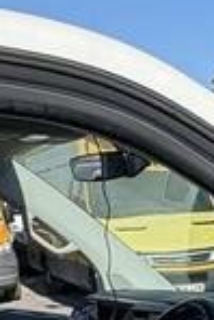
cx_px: 309
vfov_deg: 21.4
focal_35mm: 88
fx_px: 783
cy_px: 389
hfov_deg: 14.6
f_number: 2.2
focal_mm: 2.22
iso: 40
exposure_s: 1/1143
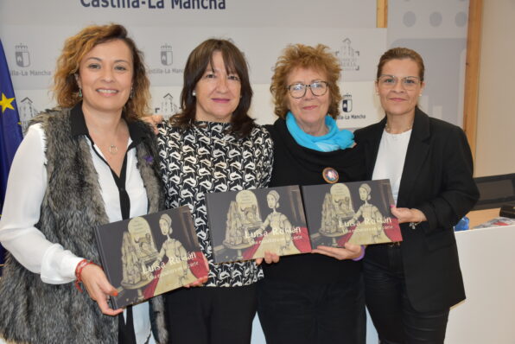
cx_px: 258
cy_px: 172
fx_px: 558
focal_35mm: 39
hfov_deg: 49.5
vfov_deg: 34.2
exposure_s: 1/80
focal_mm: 26
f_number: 4.5
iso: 800
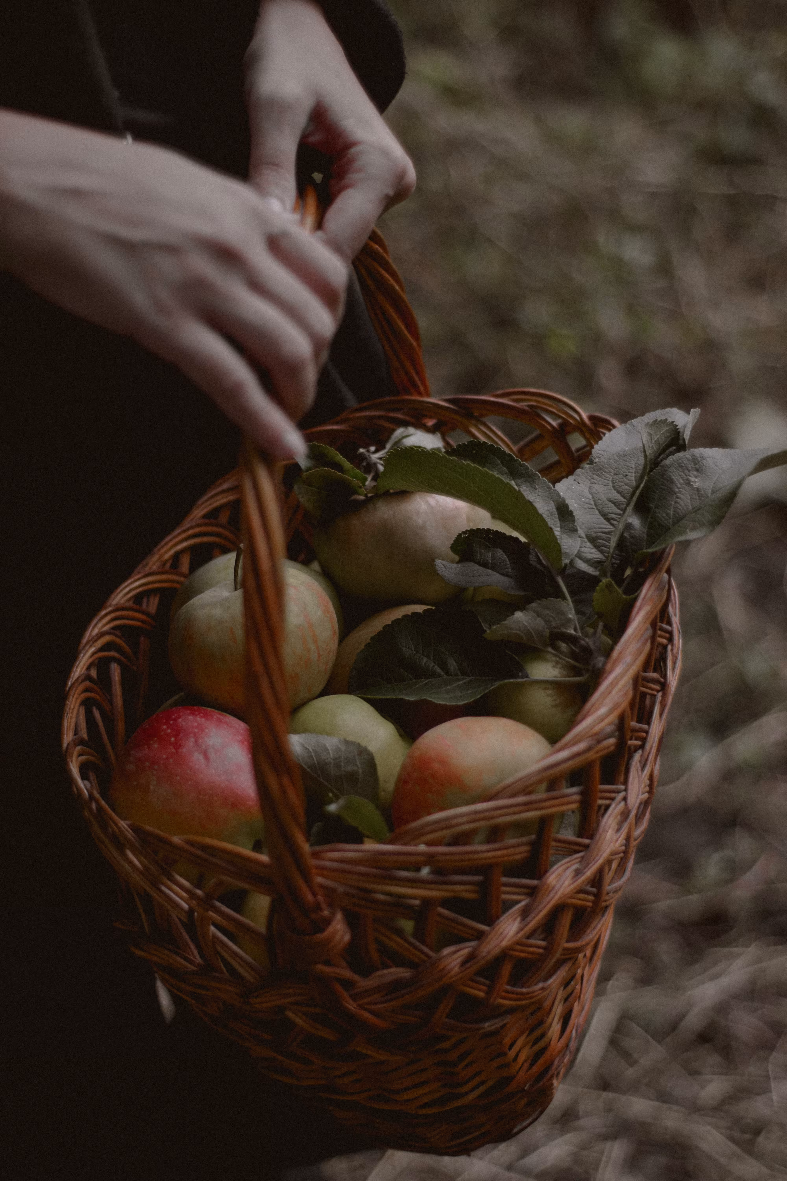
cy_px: 590
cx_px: 394
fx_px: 2459
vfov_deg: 27.0
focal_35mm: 75
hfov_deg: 18.2
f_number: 1.8
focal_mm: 50
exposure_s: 1/1600
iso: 100
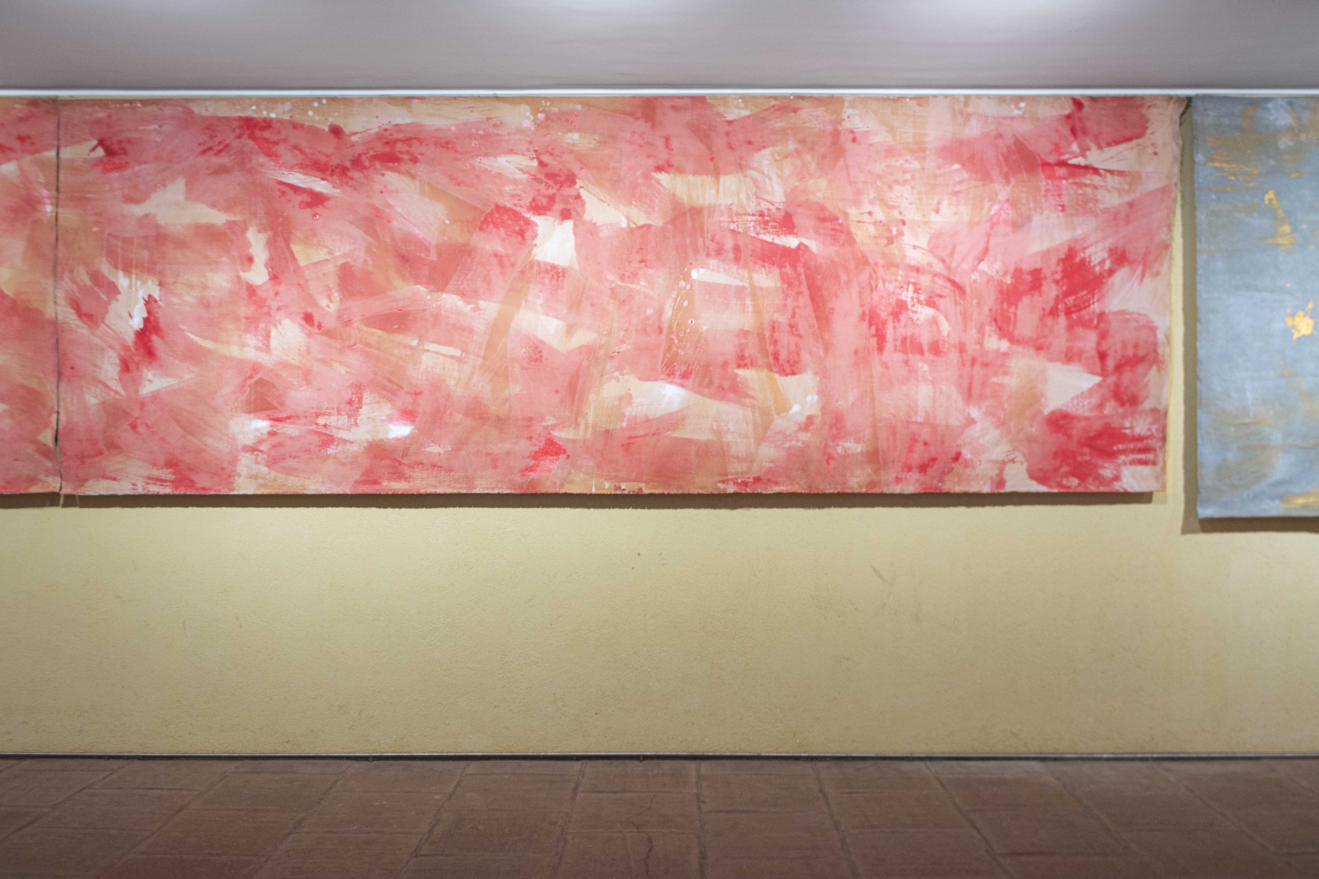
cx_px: 660
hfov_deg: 57.2
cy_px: 440
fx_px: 1209
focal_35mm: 33
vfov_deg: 40.0
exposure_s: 1/4
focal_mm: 22
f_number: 7.1
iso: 500
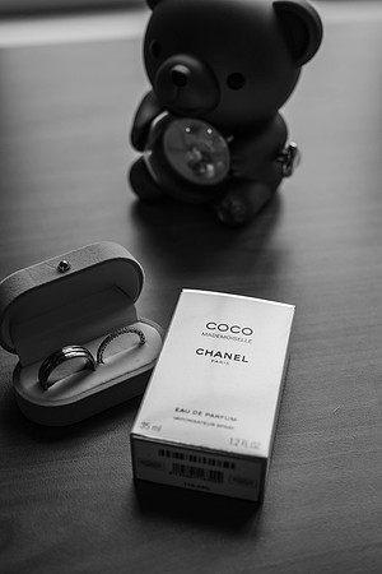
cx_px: 191
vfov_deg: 39.6
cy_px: 287
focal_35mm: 50
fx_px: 796
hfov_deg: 27.0
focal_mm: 50
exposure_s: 1/1000
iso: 500
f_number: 4.5
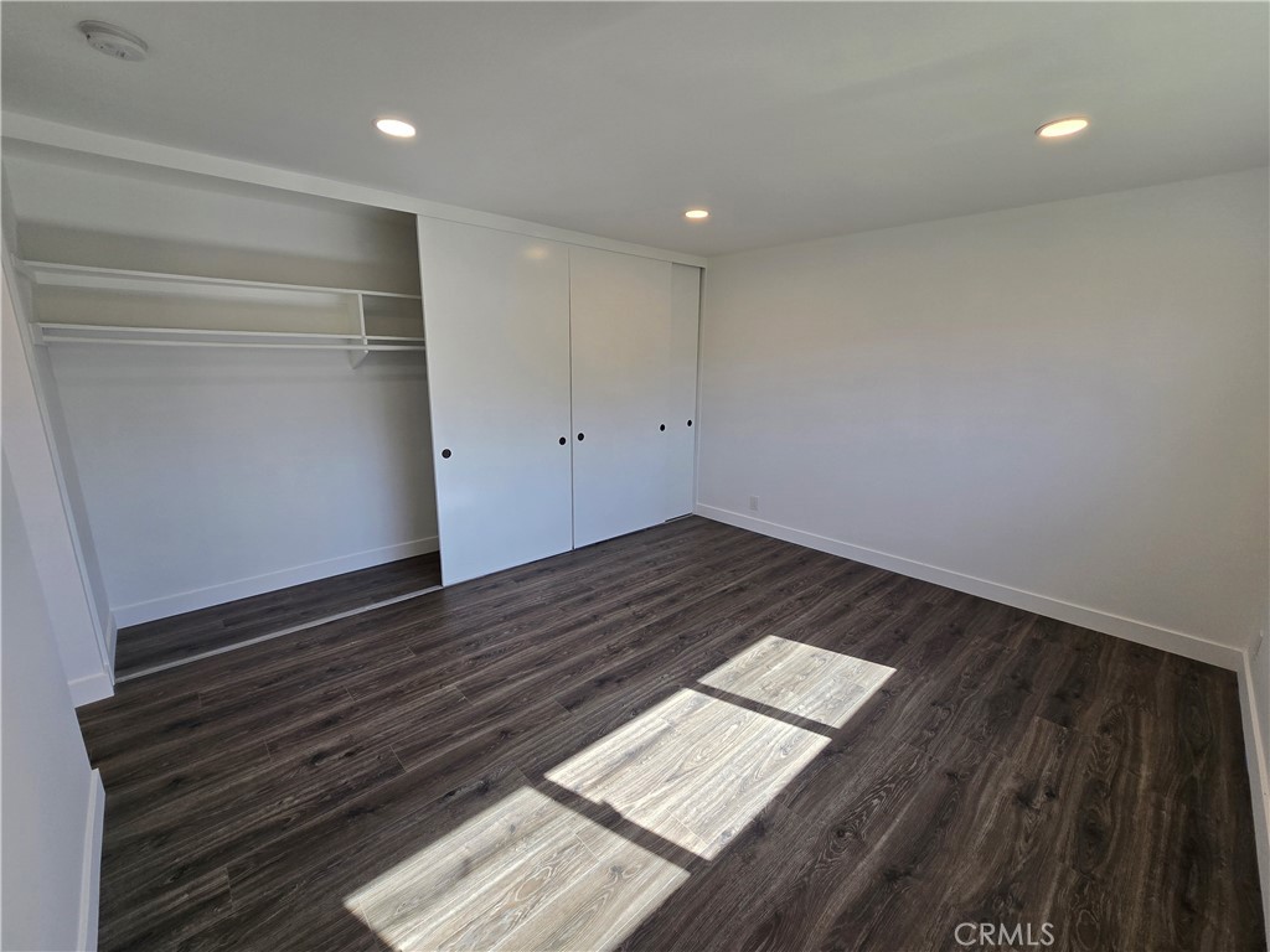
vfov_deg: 89.9
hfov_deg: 106.2
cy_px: 476
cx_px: 635
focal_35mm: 13
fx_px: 477
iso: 50
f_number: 2.2
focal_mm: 2.2
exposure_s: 1/186
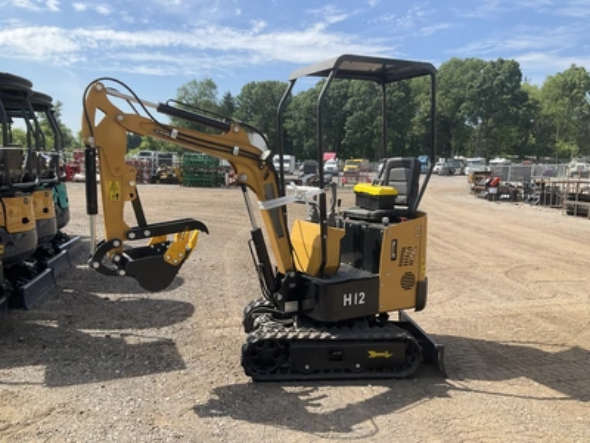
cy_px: 222
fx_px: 494
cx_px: 295
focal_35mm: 29
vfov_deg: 48.2
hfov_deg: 61.7
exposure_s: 1/1311
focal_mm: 3
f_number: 1.8
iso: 25
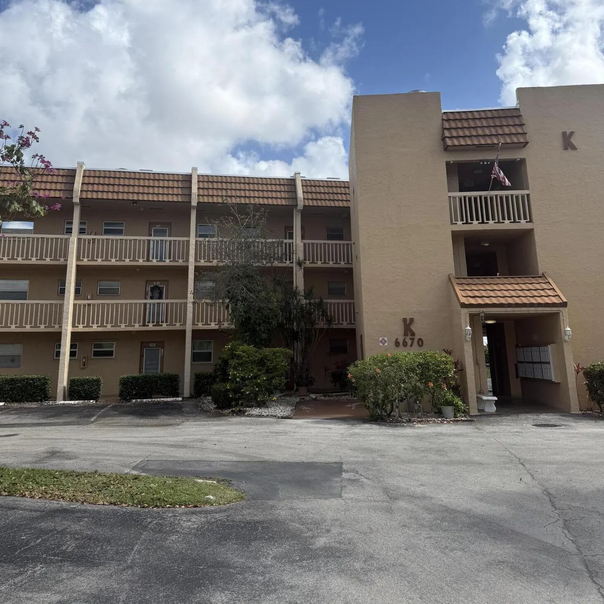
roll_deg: -1.3
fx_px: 572
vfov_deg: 54.7
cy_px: 211
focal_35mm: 29
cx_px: 297
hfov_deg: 55.6
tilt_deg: +12.4
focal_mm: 6.76
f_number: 1.78
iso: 80
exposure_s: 1/6711
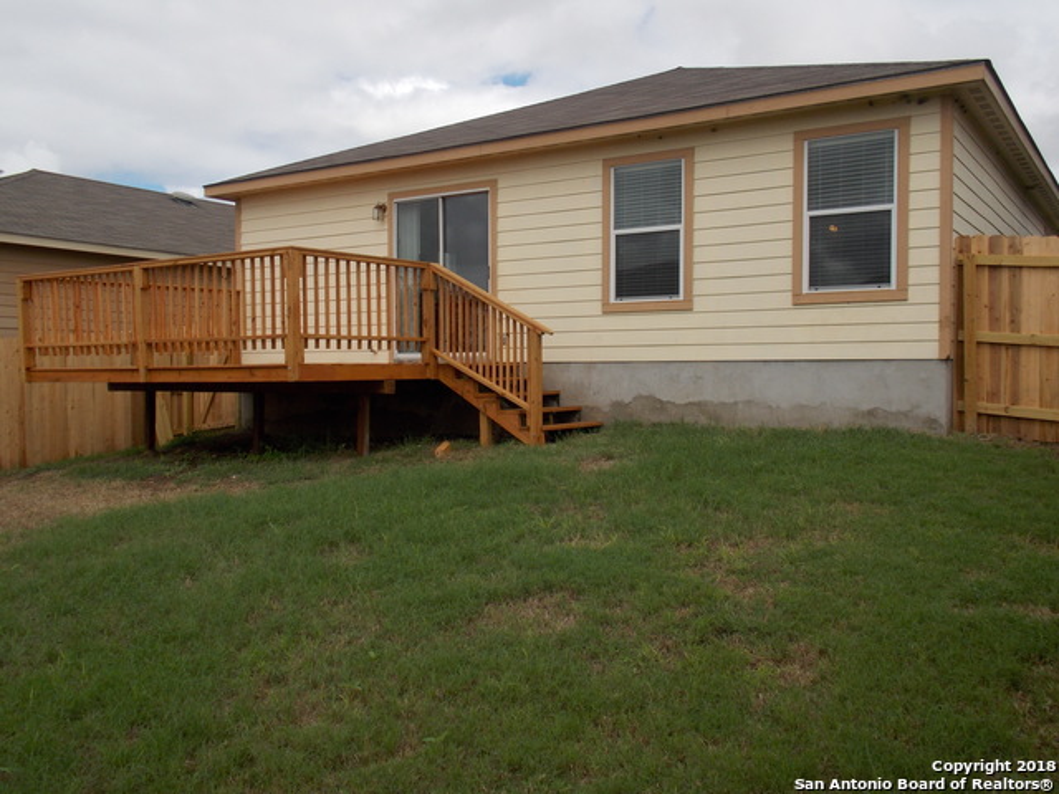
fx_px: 918
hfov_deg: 60.0
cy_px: 397
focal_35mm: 30
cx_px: 530
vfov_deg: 46.8
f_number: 3.3
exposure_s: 1/800
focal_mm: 5.3
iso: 80
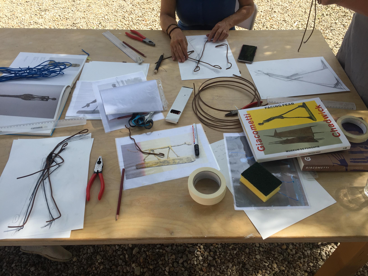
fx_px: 308
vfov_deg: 48.2
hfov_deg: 61.7
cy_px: 138
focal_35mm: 29
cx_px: 184
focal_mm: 4.15
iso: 32
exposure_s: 1/760
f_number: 2.2
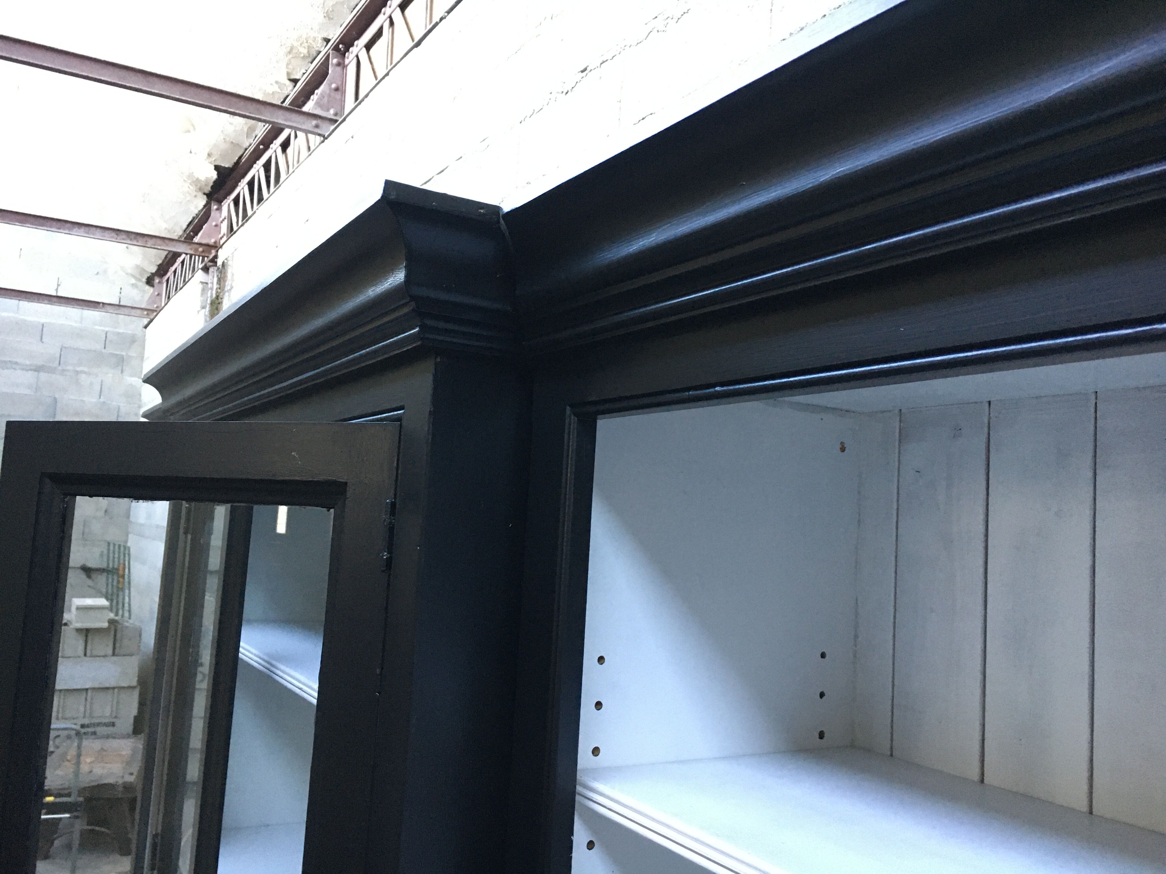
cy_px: 437
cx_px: 583
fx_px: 977
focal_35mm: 29
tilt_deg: +5.5
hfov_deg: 61.7
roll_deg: -4.2
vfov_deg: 48.2
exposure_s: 1/25
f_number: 2.2
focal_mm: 4.15
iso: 200
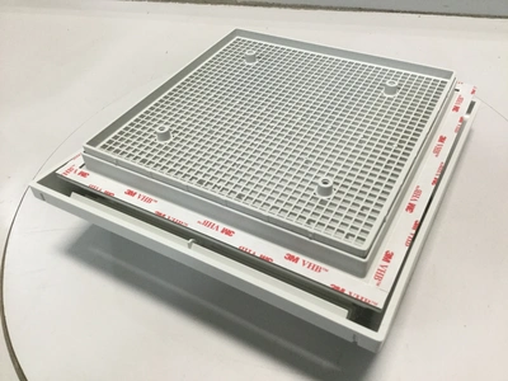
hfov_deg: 58.4
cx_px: 254
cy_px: 190
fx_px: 455
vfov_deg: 45.4
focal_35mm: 31
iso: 50
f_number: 2.4
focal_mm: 3.3
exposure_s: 1/30
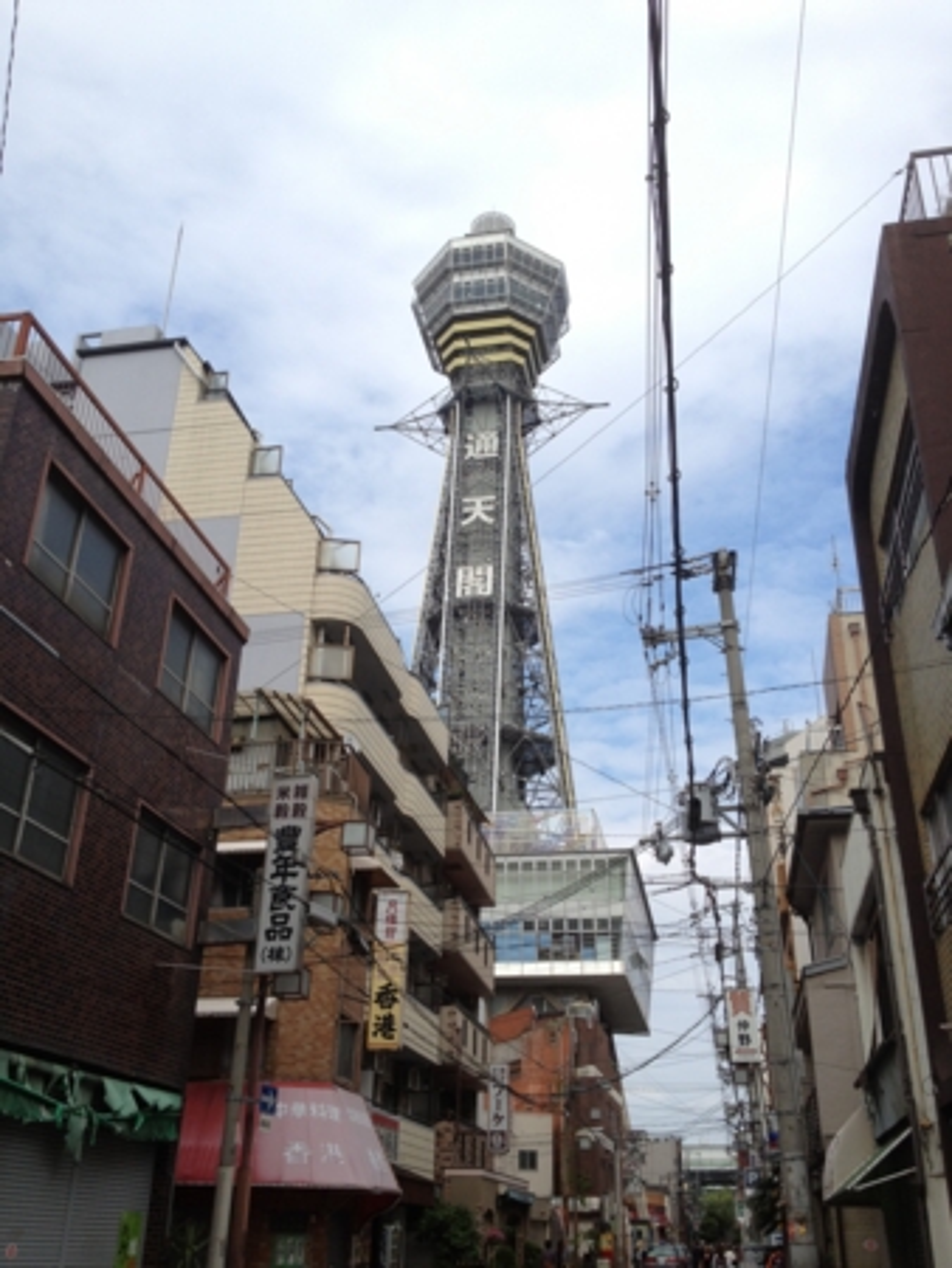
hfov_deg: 40.7
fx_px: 1282
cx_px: 476
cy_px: 634
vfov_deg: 52.6
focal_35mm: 35
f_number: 2.4
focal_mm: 4.28
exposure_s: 1/1175
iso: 64
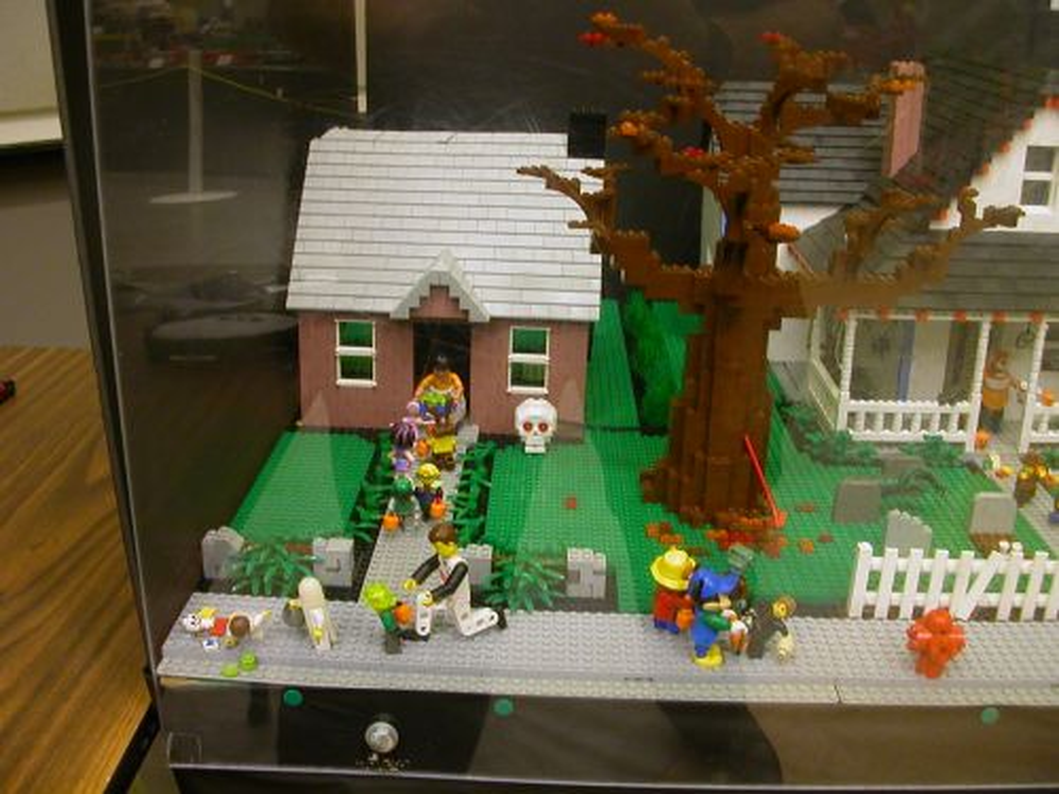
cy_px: 397
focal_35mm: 37
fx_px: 1132
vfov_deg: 38.7
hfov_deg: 50.1
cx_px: 530
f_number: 2.7
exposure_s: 1/11.1
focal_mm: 5.6
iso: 100
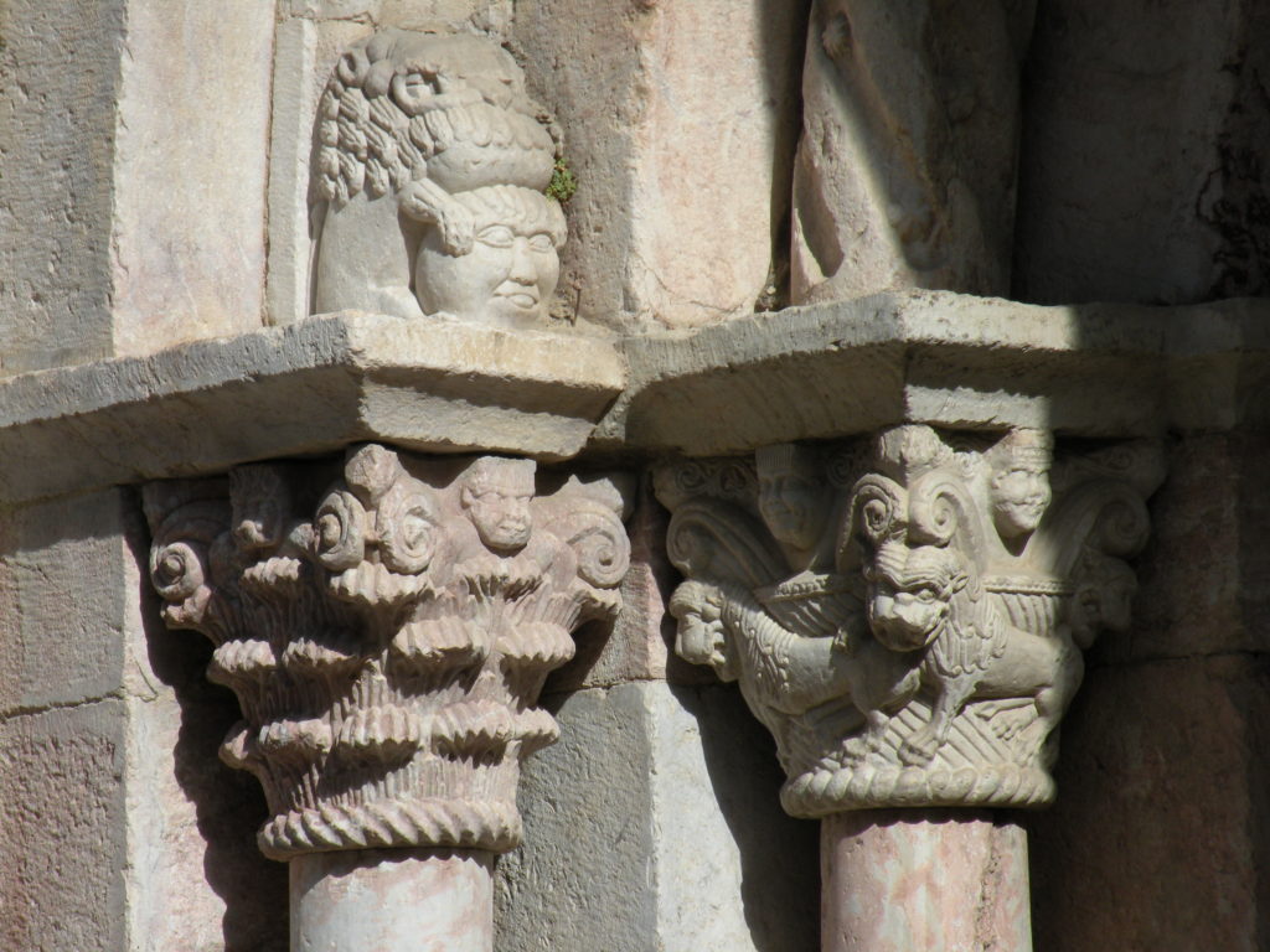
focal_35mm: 170
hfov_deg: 11.6
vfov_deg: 8.7
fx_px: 6237
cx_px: 635
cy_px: 476
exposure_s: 1/300
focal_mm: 30.1
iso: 64
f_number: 7.1
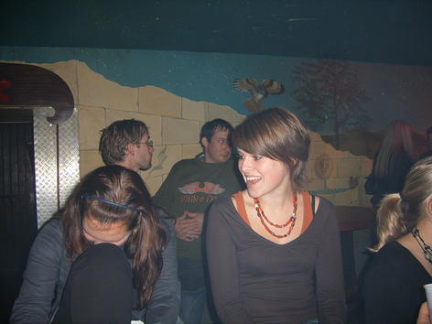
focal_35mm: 35
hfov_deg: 52.6
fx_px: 437
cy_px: 162
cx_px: 216
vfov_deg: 40.7
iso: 100
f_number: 2.8
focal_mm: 5.8
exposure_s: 1/30
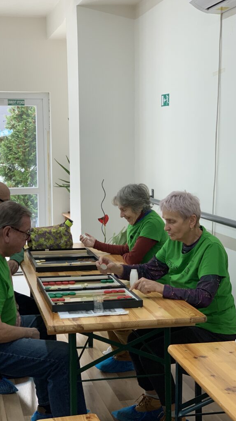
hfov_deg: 21.0
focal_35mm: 57
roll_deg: +0.8
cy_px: 210
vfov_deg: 36.6
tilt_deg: -5.2
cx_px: 92
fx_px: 635
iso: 80
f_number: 2.4
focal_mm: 6
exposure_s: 1/100
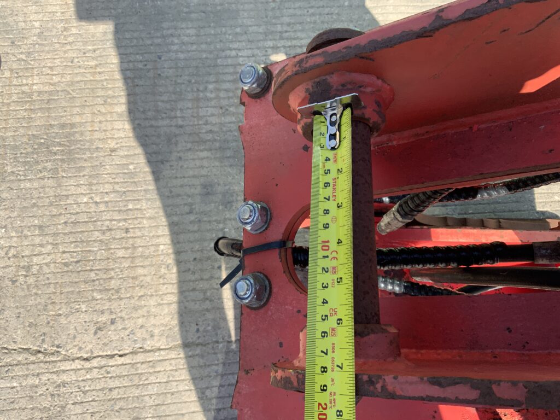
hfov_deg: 61.7
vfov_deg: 48.2
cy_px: 210
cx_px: 280
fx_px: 469
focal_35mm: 29
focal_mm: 3
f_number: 1.8
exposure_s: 1/719
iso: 16
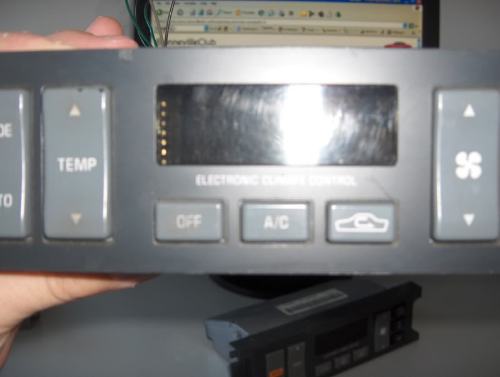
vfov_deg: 36.9
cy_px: 188
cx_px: 250
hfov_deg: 47.8
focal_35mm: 39
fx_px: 564
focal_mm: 8
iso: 100
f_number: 2.8
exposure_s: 1/60
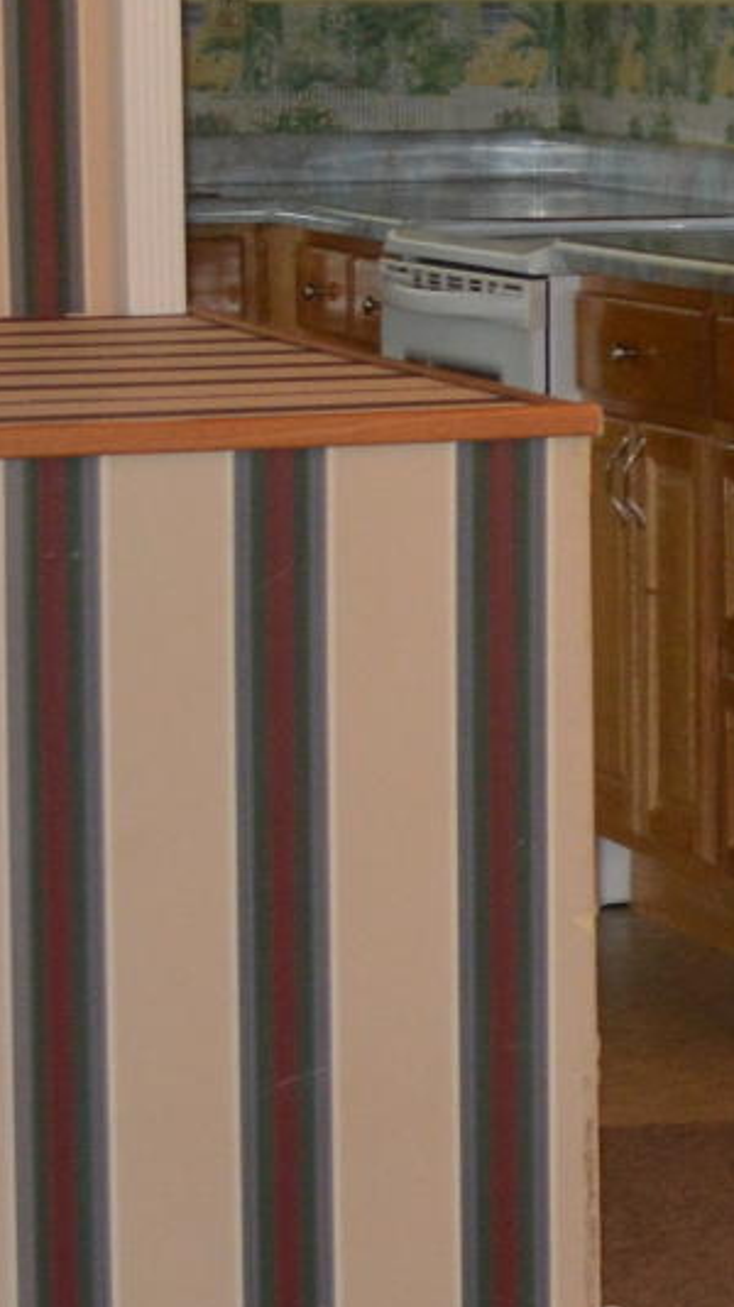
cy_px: 281
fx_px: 5507
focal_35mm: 159
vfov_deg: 13.5
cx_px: 1811
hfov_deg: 7.1
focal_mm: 18
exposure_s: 1/60
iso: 500
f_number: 3.5
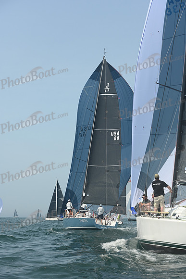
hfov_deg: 19.5
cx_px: 93
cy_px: 140
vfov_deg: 28.8
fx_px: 542
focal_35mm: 70
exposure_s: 1/1250
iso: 320
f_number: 7.1
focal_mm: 70
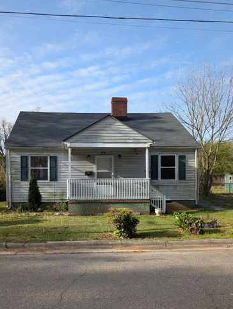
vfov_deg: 54.9
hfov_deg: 42.9
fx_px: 296
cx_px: 98
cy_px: 185
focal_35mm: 33
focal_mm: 6.9
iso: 21
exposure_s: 1/630
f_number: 1.68
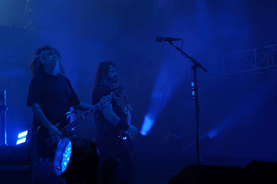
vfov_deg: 13.0
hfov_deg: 19.5
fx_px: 808
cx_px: 138
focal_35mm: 105
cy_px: 92
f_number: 4
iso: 250
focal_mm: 105
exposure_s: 1/125
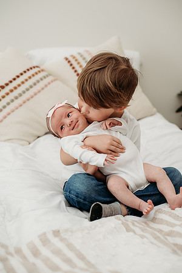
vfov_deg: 39.6
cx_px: 91
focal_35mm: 50
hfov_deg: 27.0
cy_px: 136
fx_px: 379
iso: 800
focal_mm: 50
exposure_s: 1/250
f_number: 2.8
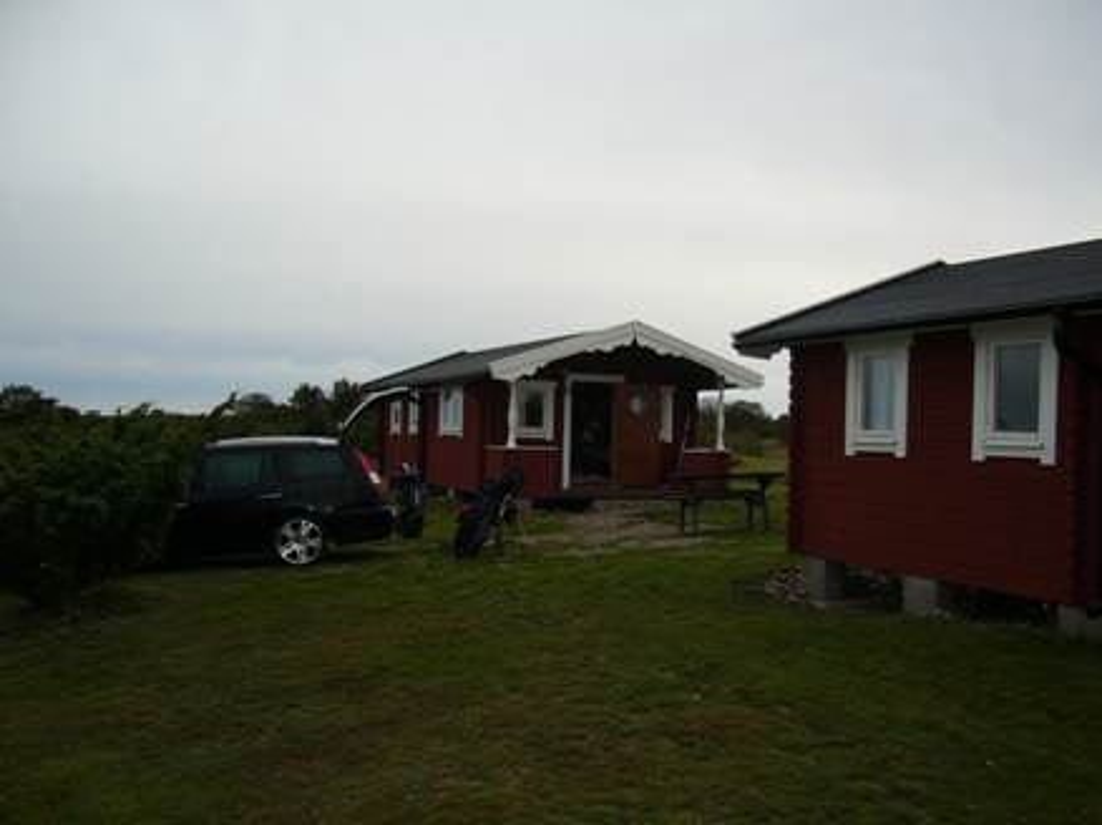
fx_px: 1114
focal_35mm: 35
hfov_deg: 52.7
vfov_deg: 40.7
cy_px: 412
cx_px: 551
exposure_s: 1/1000
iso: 100
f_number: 2.8
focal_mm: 5.8
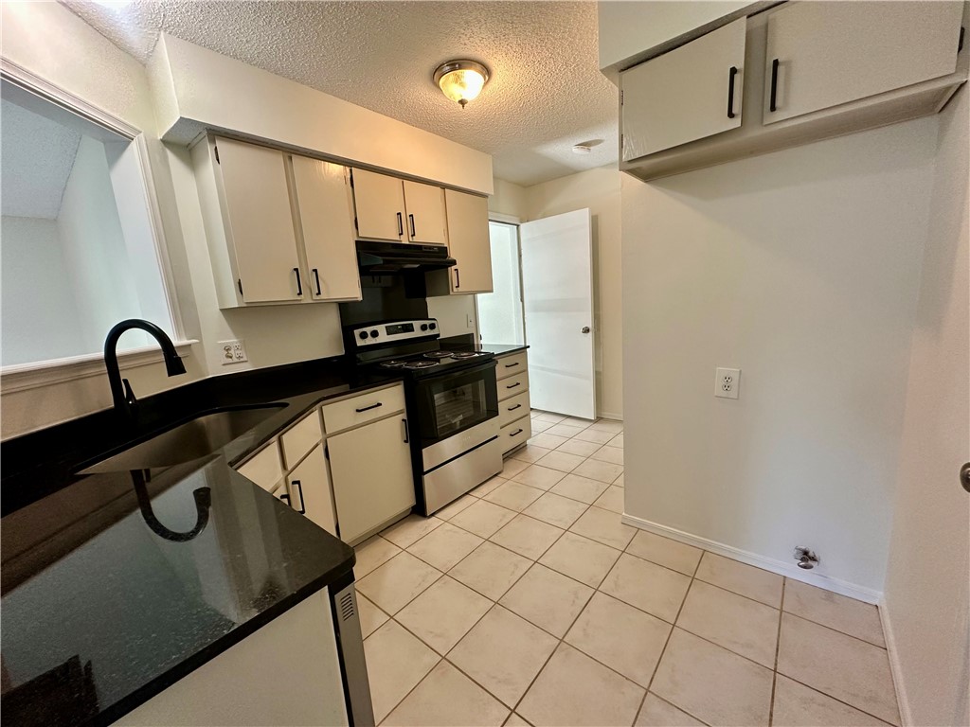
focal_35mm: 14
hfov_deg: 102.1
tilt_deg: -9.2
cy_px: 364
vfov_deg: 85.7
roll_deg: +4.3
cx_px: 485
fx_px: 392
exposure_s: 1/60
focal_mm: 2.22
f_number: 2.2
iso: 200
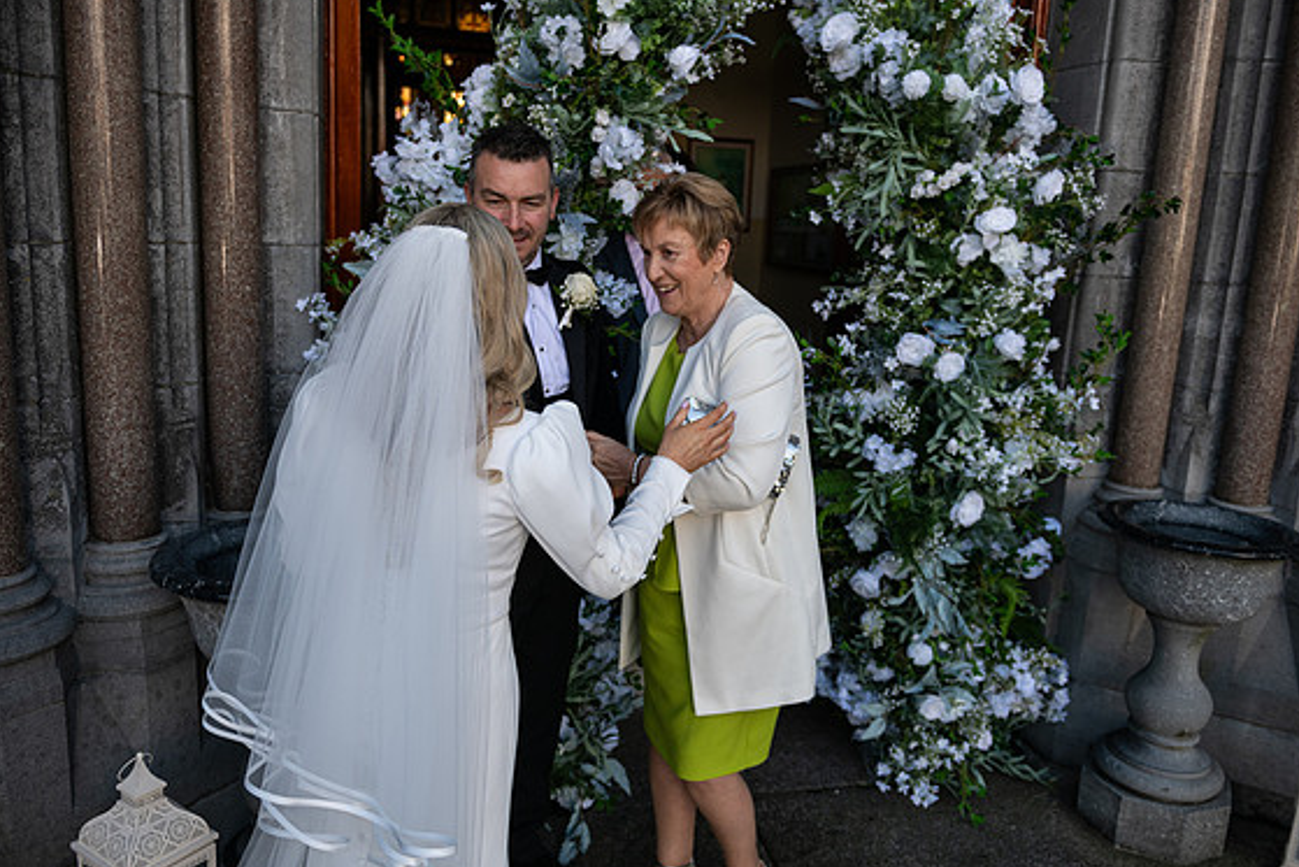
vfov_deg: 46.4
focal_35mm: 28
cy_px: 434
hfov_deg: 65.5
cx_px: 648
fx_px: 1011
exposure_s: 1/1600
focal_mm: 27
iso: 320
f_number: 3.5
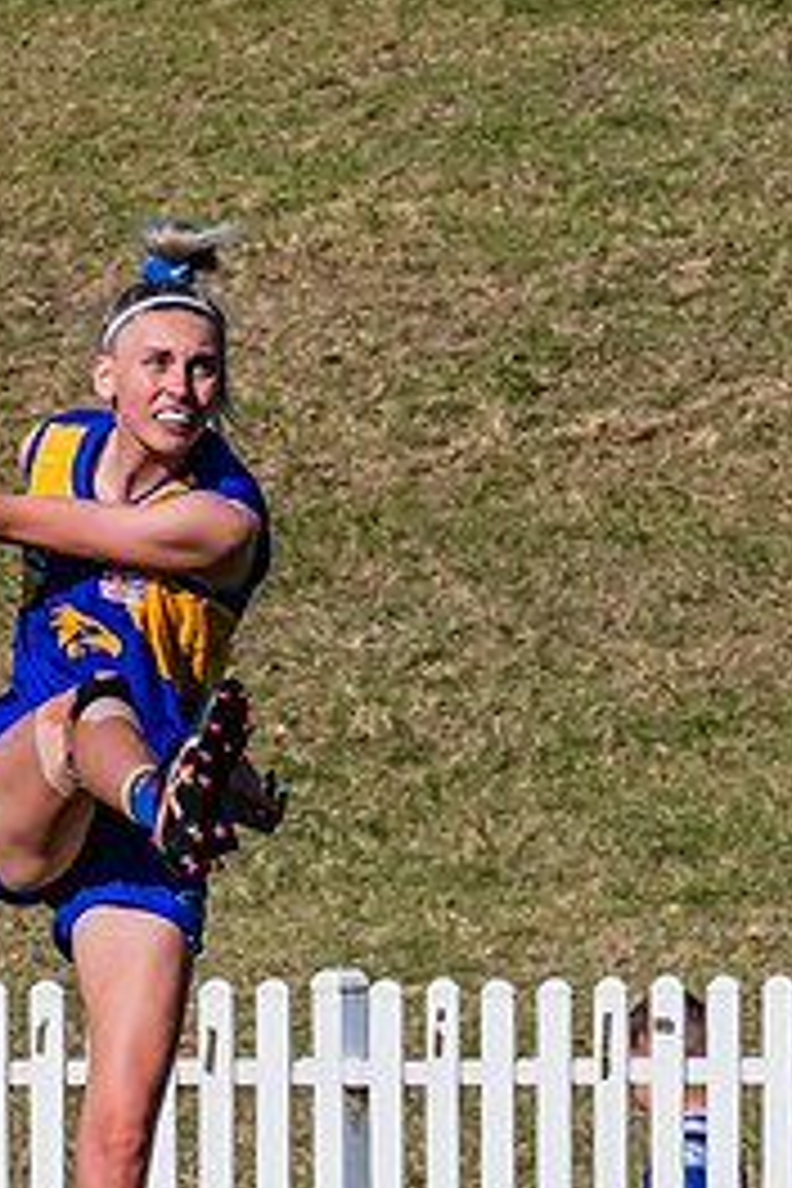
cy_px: 906
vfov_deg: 1.2
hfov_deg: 0.8
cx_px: 253
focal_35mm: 1726
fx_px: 56954
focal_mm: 420
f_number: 16
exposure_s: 1/1250
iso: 640
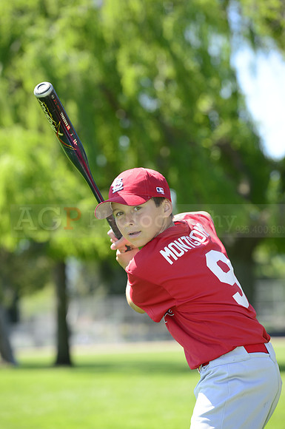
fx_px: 1786
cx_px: 142
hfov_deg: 9.1
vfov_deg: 13.7
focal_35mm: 150
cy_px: 214
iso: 200
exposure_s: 1/400
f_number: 5.6
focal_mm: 150
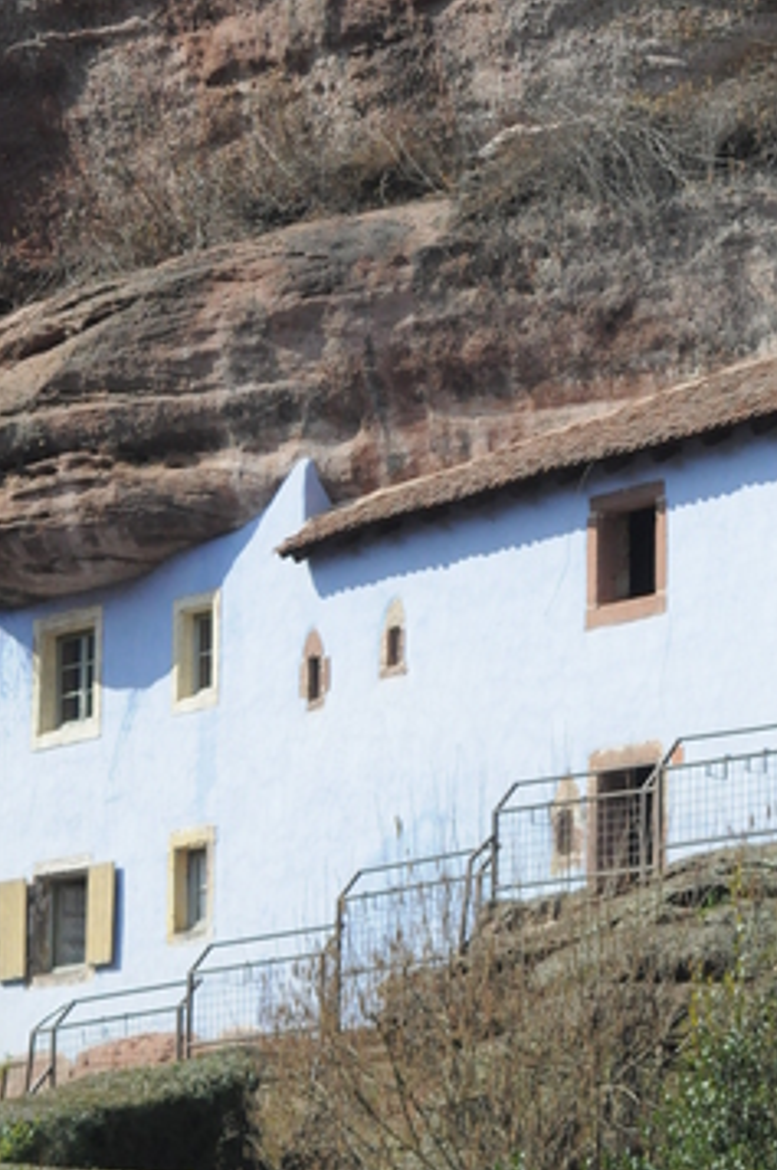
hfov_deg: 6.1
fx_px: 7338
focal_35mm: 226
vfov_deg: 9.1
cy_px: 226
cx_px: 708
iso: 1000
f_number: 8
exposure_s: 1/2000
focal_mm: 70
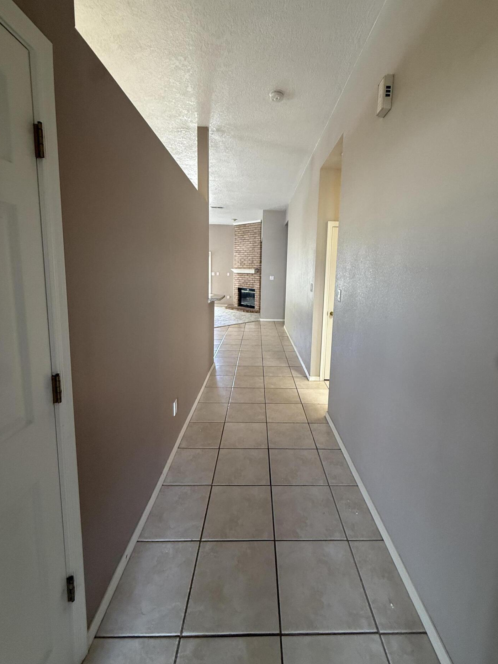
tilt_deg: -7.0
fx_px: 288
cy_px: 309
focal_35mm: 15
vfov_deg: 98.0
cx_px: 265
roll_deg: -2.2
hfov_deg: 81.6
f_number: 2.2
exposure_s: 1/60
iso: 250
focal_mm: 2.22
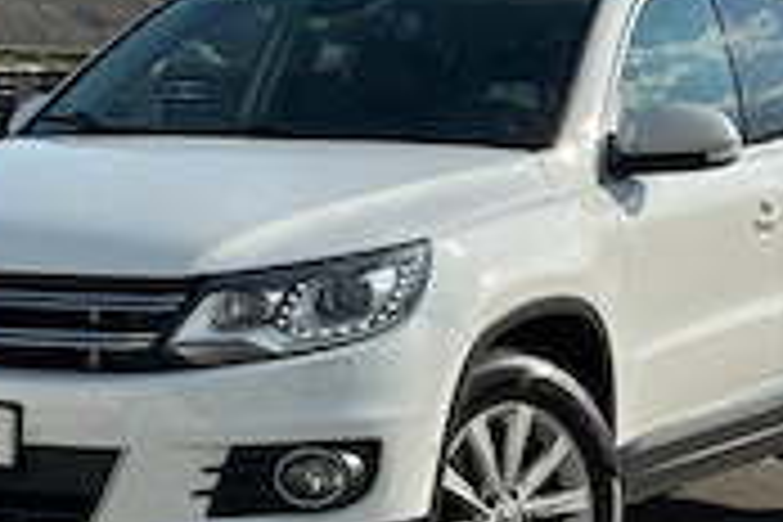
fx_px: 2501
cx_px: 320
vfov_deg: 11.9
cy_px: 148
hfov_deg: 17.8
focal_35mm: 115
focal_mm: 6.86
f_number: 1.78
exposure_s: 1/5882
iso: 64
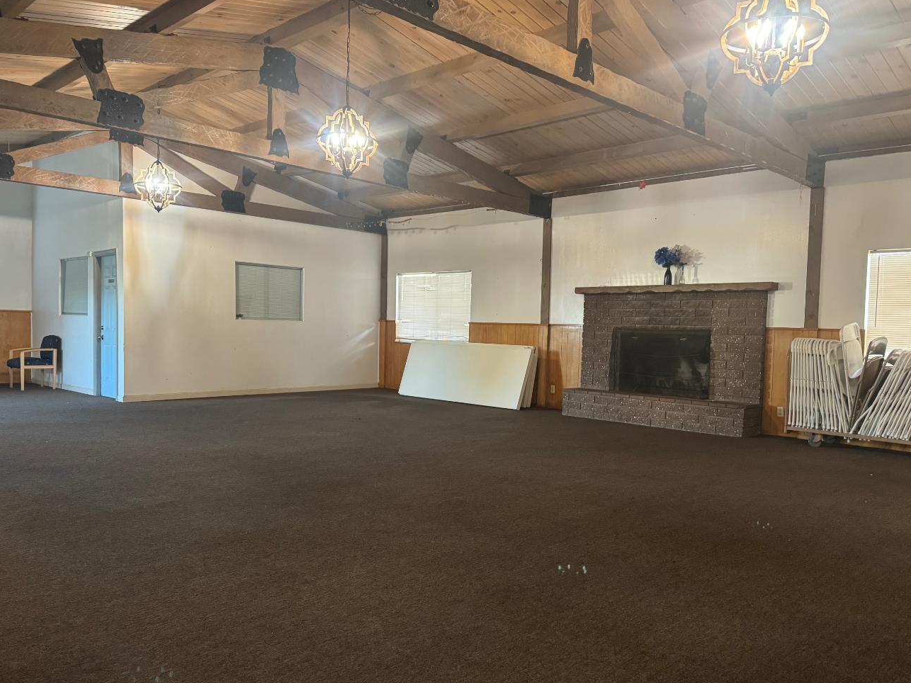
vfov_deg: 49.7
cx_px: 462
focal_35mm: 28
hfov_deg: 63.5
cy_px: 362
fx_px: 737
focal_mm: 6.76
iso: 500
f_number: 1.78
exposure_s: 1/60
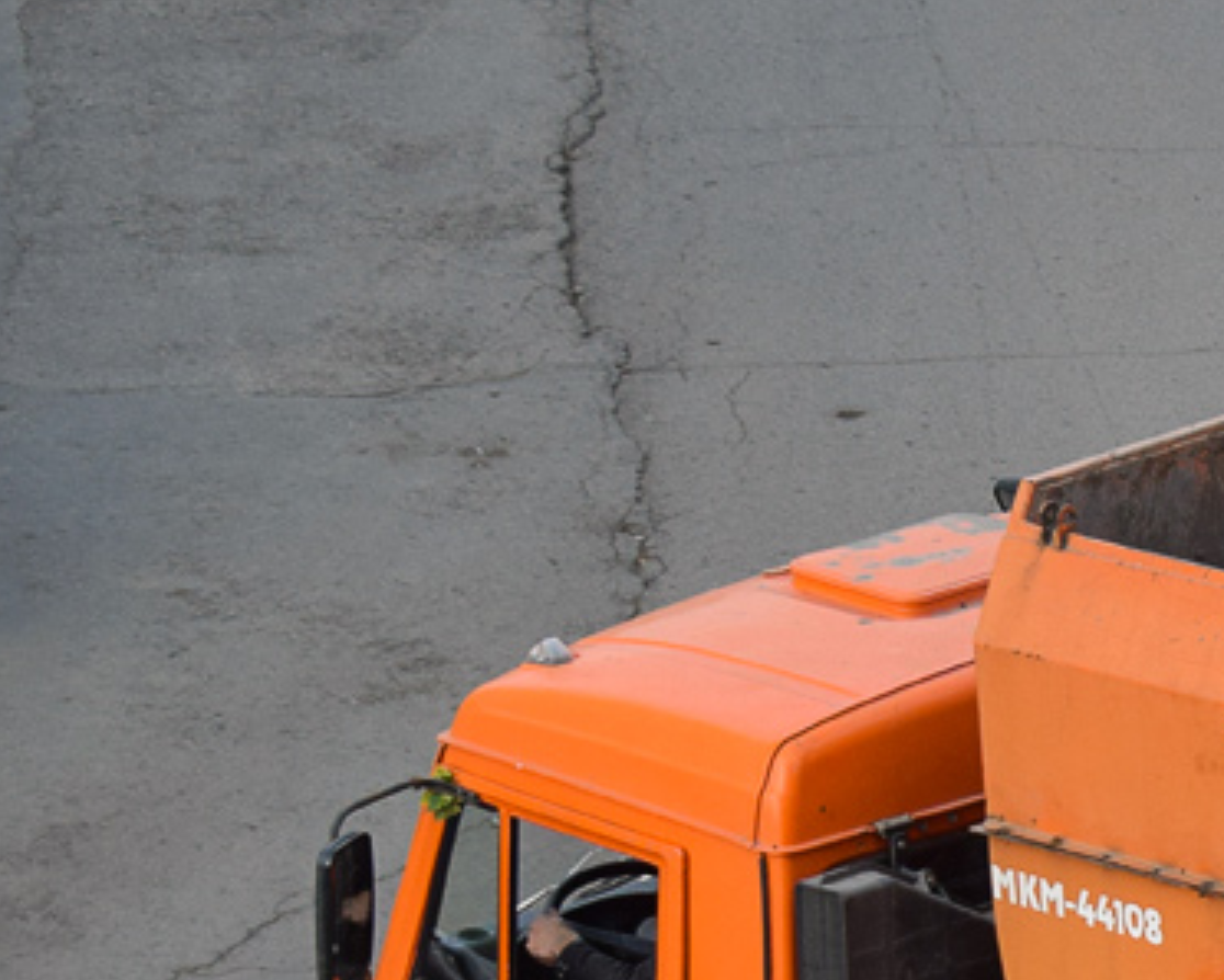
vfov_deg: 7.0
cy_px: 1246
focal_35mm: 218
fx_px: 7901
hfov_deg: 8.7
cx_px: 1747
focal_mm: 48
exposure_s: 1/800
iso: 400
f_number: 5.6
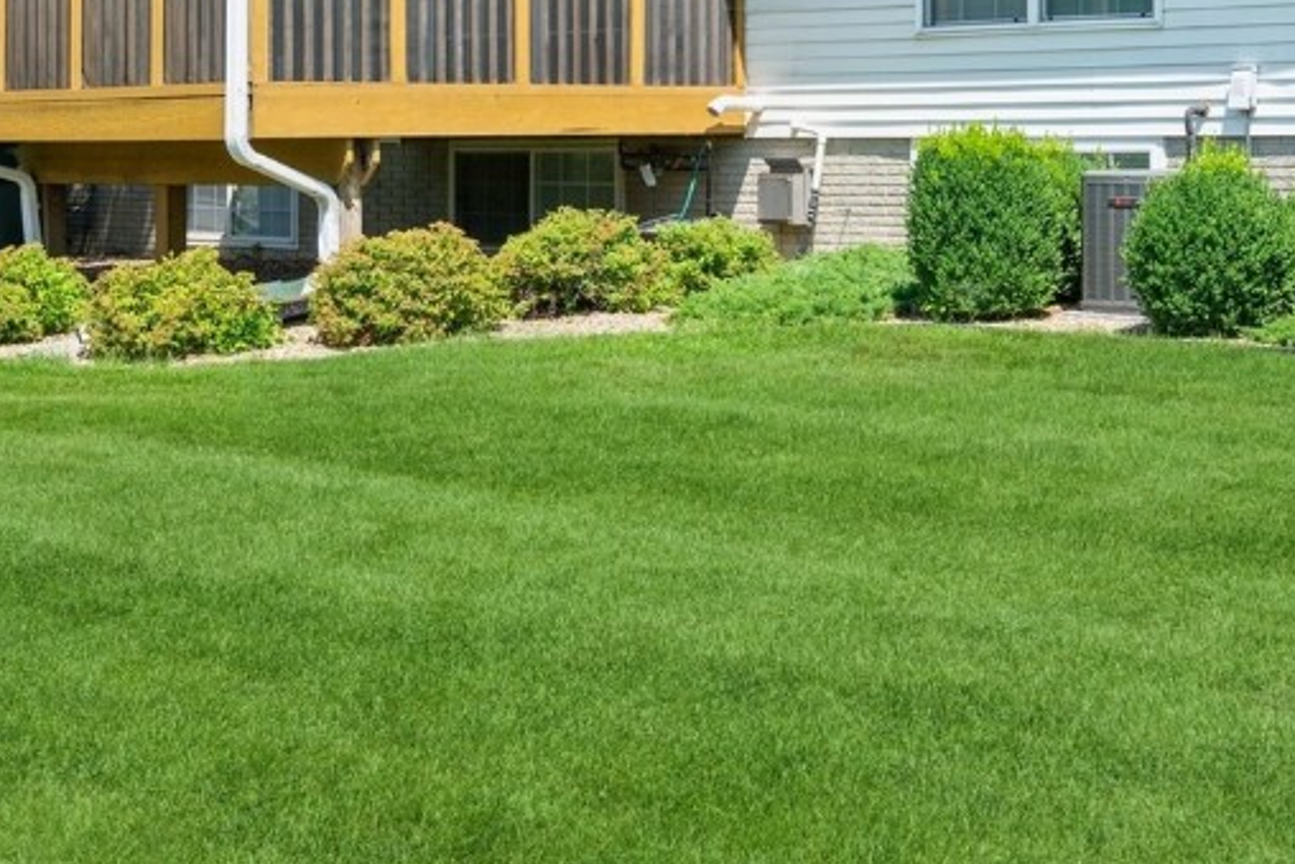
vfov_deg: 19.7
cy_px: 89
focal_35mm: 68
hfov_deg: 29.3
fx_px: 2447
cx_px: 910
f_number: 8
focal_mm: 30
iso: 200
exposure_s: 1/250
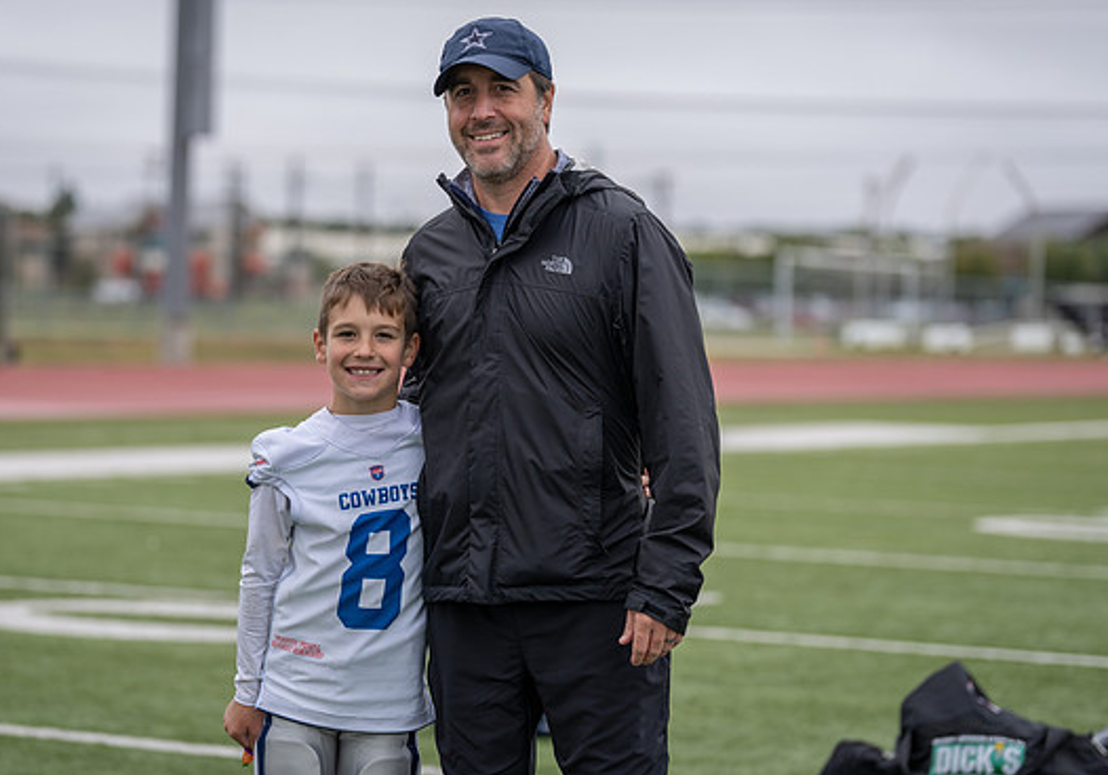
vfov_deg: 11.0
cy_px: 382
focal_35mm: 129
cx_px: 469
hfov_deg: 15.6
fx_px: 4031
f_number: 2.8
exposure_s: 1/500
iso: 100
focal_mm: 111
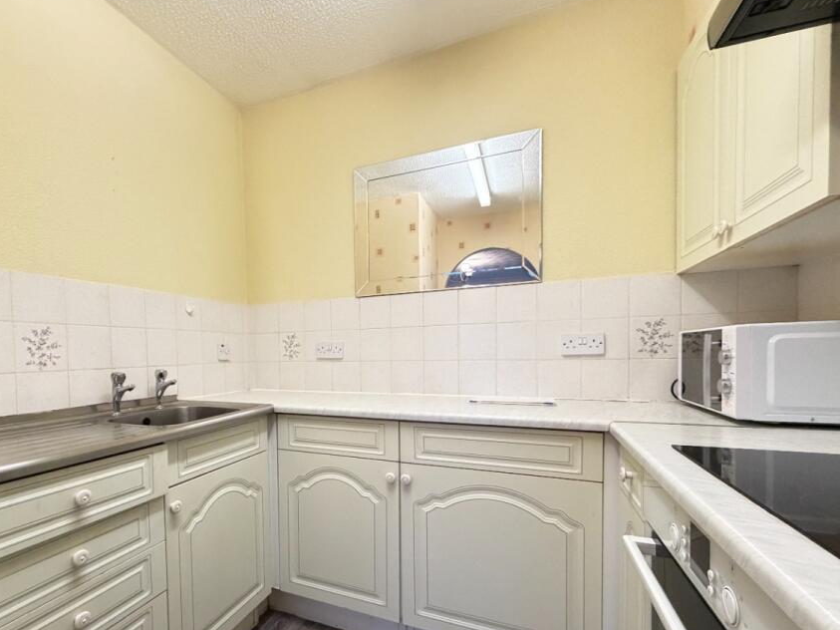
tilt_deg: -2.0
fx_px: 412
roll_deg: +1.6
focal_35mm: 17
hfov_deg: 90.1
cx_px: 346
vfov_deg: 74.1
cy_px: 368
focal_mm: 2.22
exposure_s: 1/50
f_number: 2.2
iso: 400
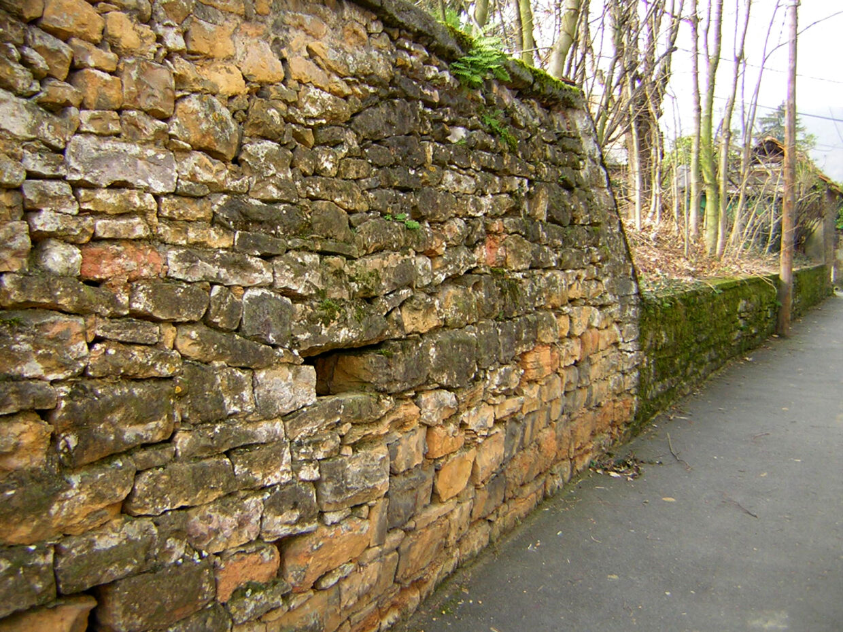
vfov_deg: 39.7
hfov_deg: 51.4
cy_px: 316
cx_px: 422
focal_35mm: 36
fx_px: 877
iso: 50
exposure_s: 1/113
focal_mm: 4.7
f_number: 2.6
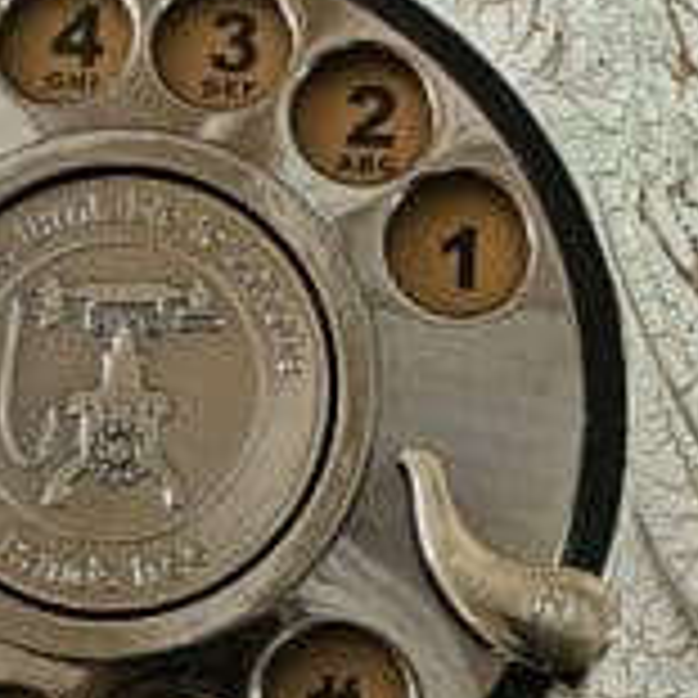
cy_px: -252
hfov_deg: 13.0
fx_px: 3057
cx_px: 347
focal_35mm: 134
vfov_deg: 12.6
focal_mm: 5.4
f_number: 1.8
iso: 1000
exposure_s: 1/100
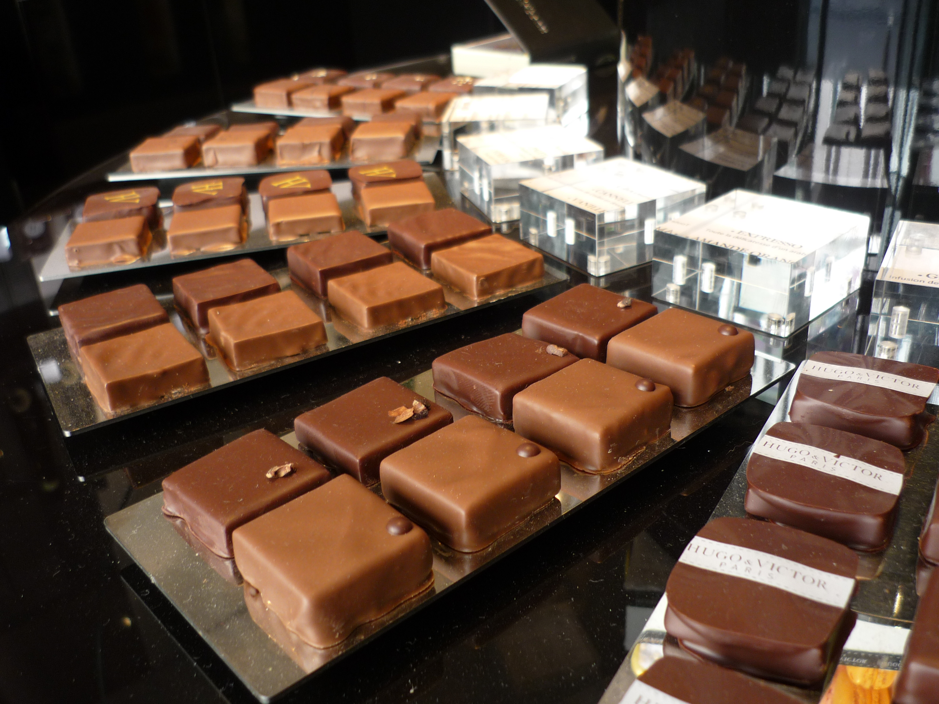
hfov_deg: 55.4
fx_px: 895
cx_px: 470
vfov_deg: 42.9
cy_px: 352
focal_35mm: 33
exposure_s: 1/30
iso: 100
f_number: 2.8
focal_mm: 5.5
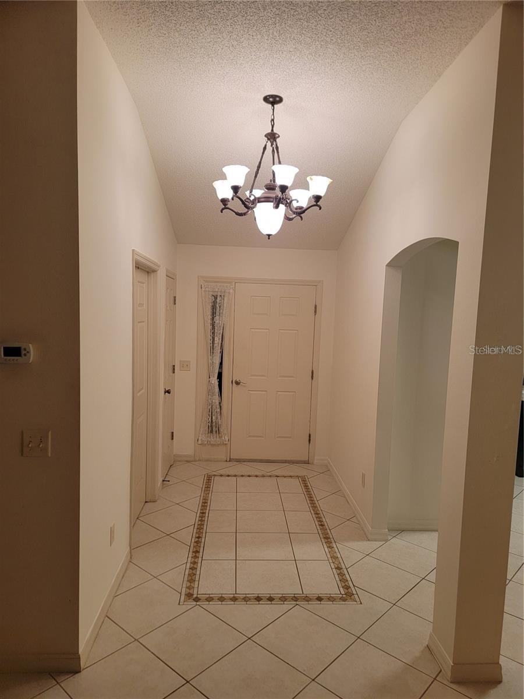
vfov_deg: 71.6
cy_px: 350
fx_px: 484
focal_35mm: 24
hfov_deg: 56.8
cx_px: 262
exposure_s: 1/120
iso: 200
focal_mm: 6.7
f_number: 1.8
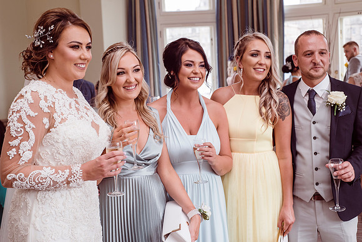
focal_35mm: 50
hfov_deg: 39.6
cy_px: 121
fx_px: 503
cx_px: 181
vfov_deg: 27.0
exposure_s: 1/100
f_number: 5.6
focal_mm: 50
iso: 400
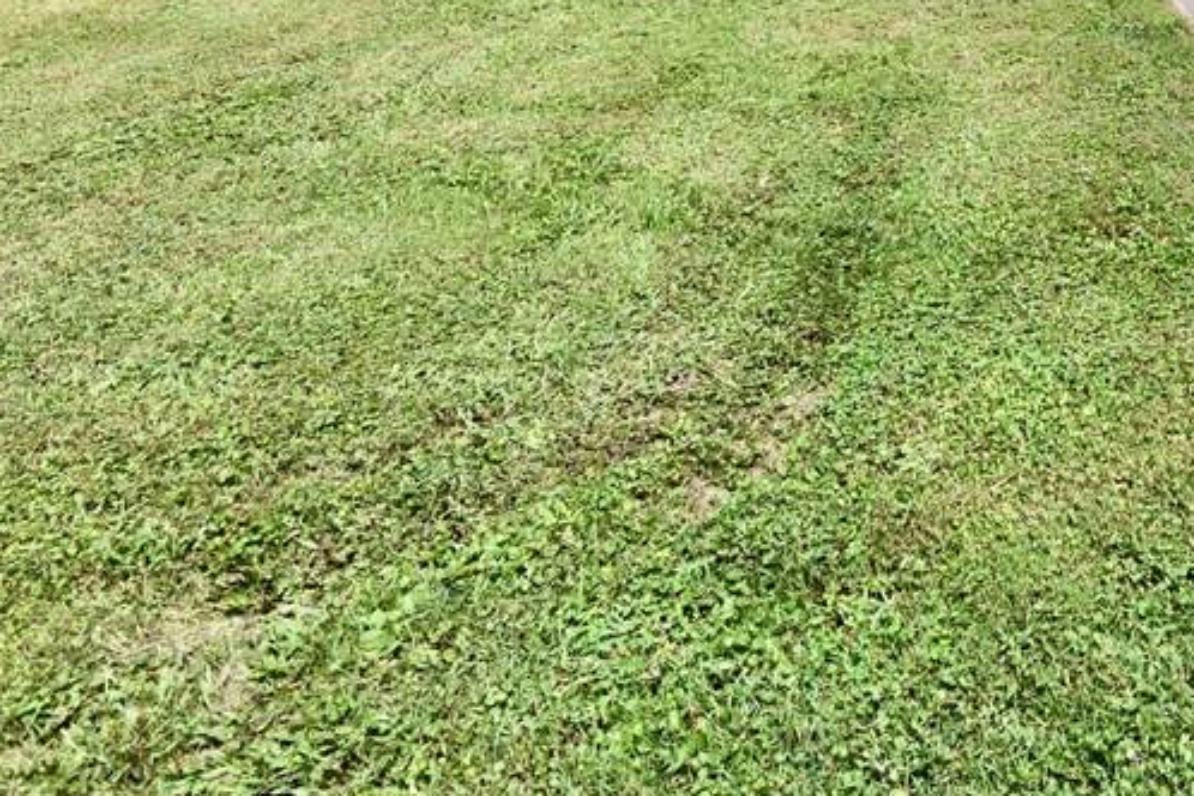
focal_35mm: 36
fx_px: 1194
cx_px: 1182
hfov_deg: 45.3
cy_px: -191
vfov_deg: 30.5
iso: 640
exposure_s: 1/400
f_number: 10
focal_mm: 14
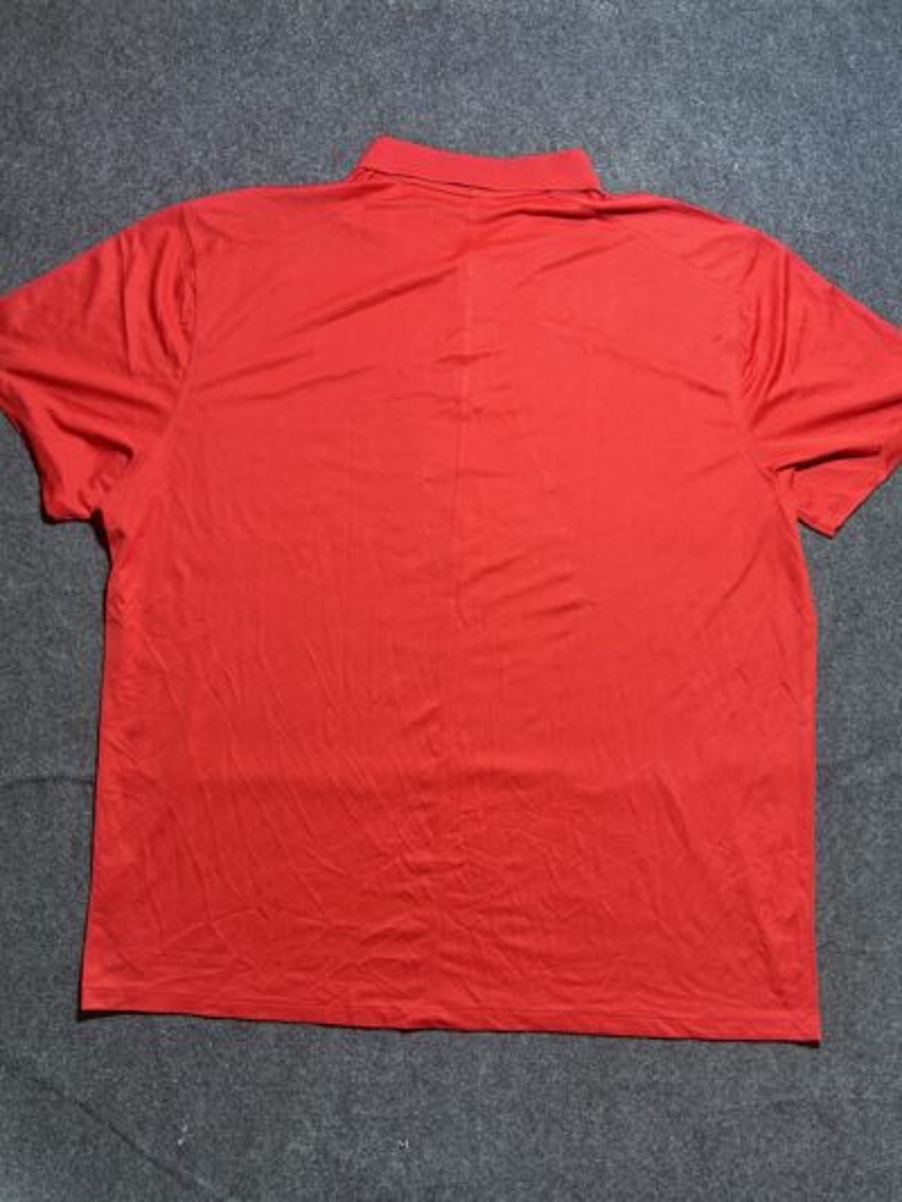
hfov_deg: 53.1
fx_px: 903
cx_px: 451
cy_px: 601
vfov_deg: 67.3
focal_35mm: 26
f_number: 1.5
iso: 160
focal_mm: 5.7
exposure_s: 1/50
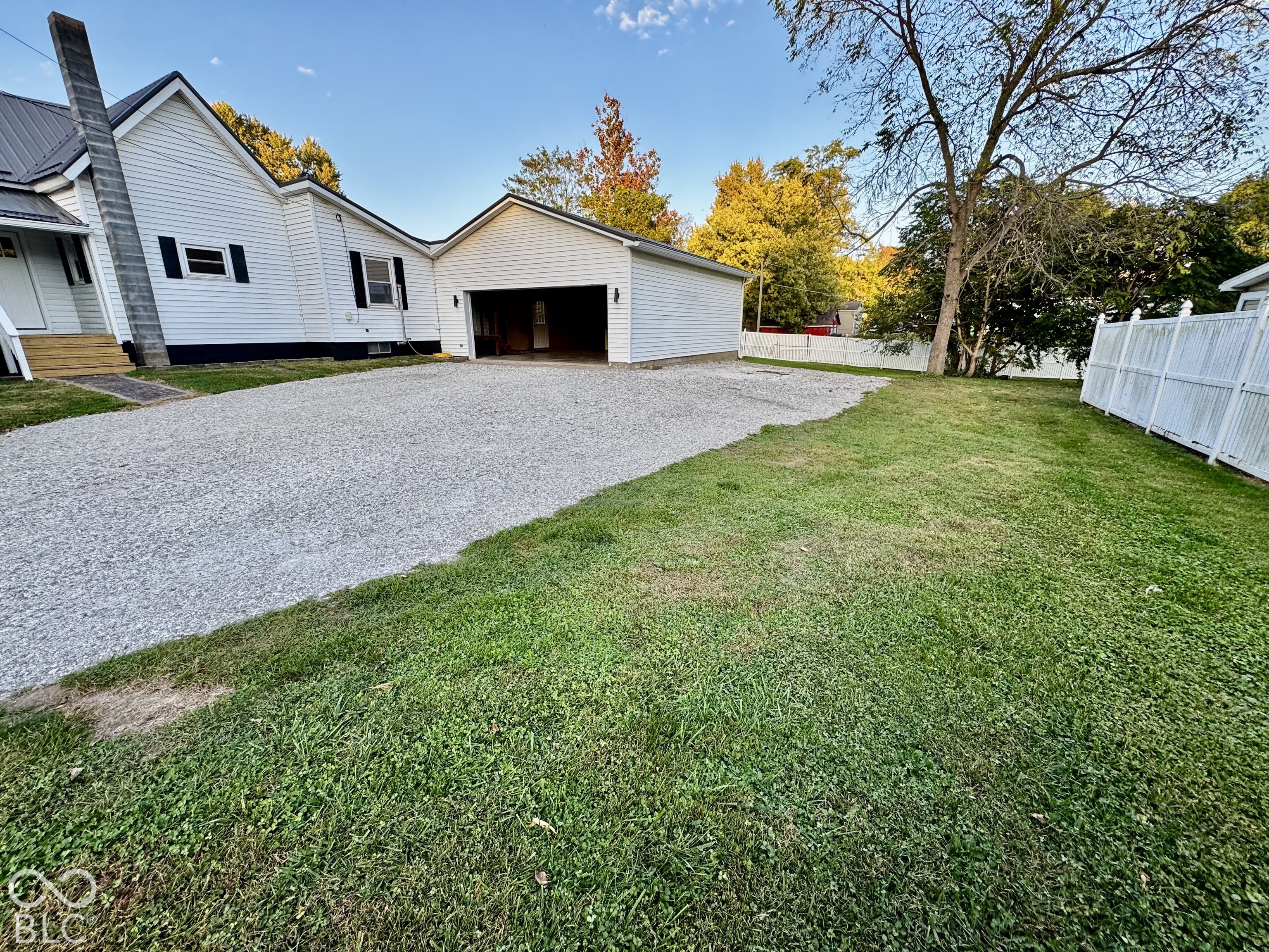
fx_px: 513
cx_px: 634
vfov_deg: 85.7
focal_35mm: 14
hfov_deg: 102.1
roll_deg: -0.5
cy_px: 476
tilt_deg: -17.4
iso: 40
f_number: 2.2
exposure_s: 1/178
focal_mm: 2.22
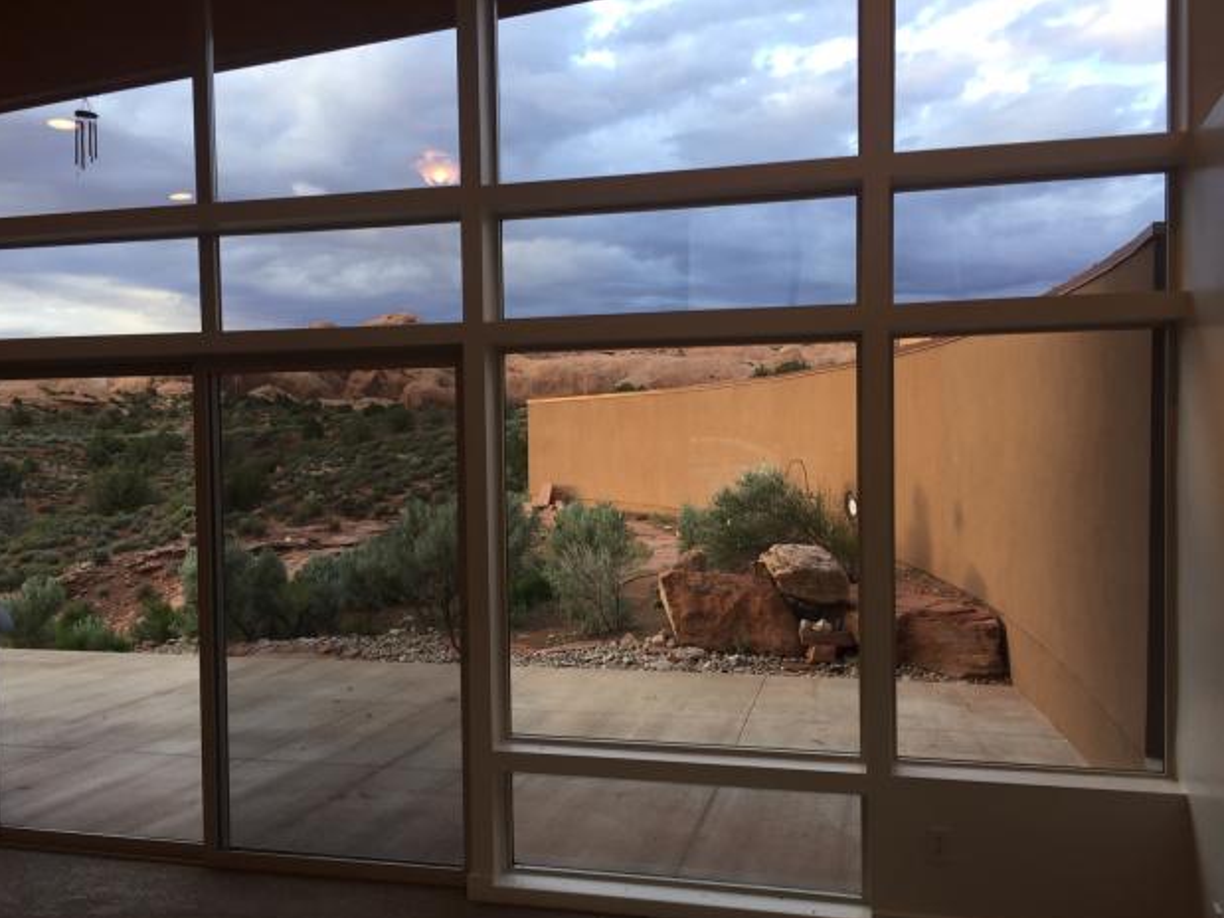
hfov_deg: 60.0
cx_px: 593
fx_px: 1061
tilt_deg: -2.7
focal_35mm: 30
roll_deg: +1.1
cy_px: 473
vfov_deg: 46.8
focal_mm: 4.15
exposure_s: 1/60
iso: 32
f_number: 2.2
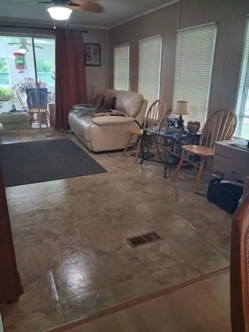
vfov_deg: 65.3
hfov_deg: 51.4
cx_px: 124
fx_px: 259
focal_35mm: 27
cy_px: 166
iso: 400
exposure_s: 1/60
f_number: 1.8
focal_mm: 4
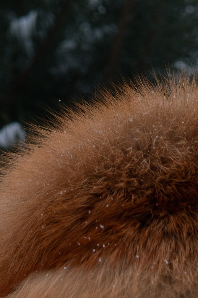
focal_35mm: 172
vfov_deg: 11.2
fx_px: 1419
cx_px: 150
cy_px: 509
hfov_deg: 8.0
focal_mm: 30
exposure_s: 1/180
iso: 200
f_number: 3.2
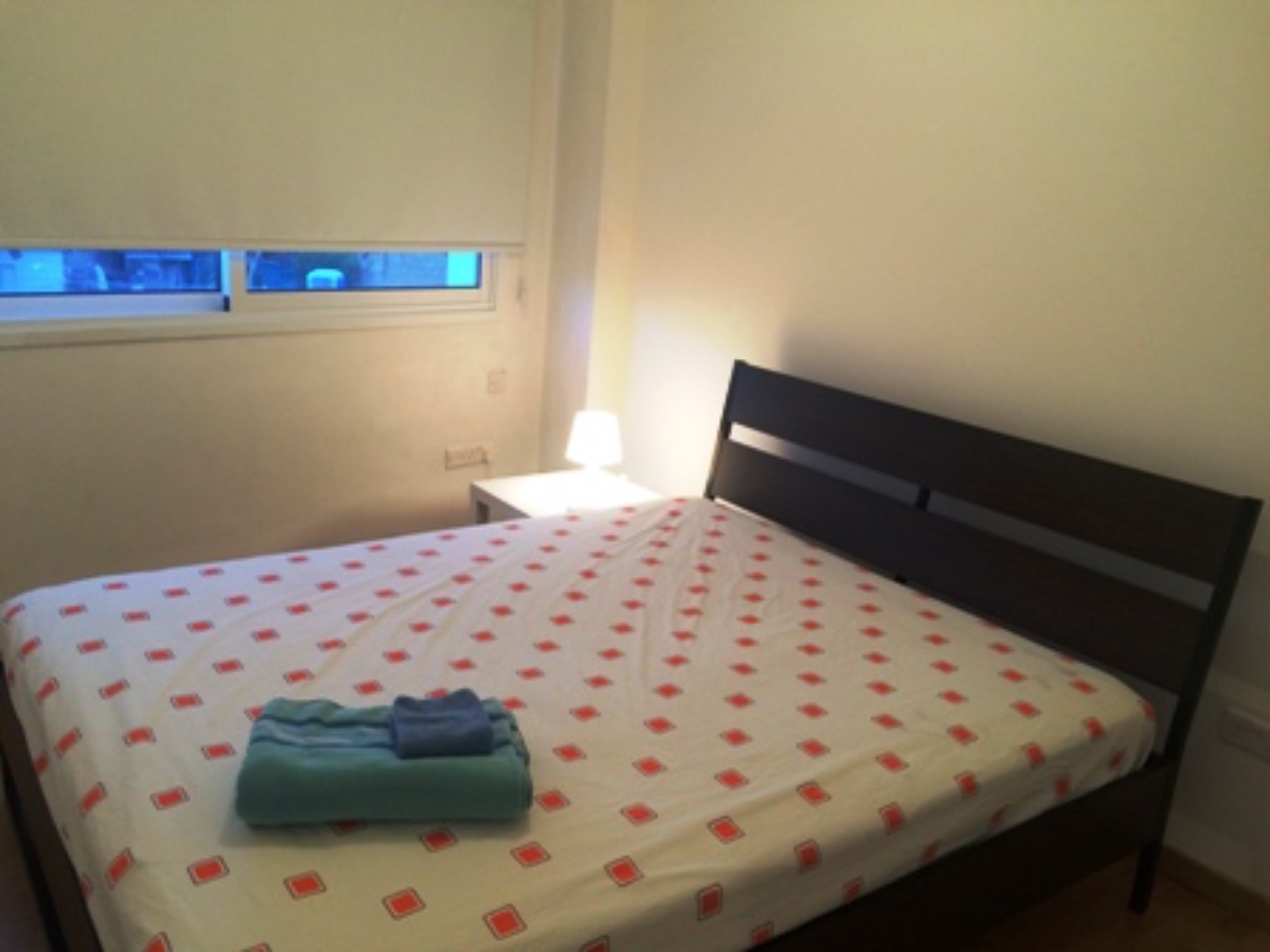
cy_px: 476
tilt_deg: -16.7
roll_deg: -3.7
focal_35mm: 29
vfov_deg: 48.2
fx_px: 1064
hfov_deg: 61.7
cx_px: 635
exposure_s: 1/33
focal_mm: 4.15
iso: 160
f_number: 2.2
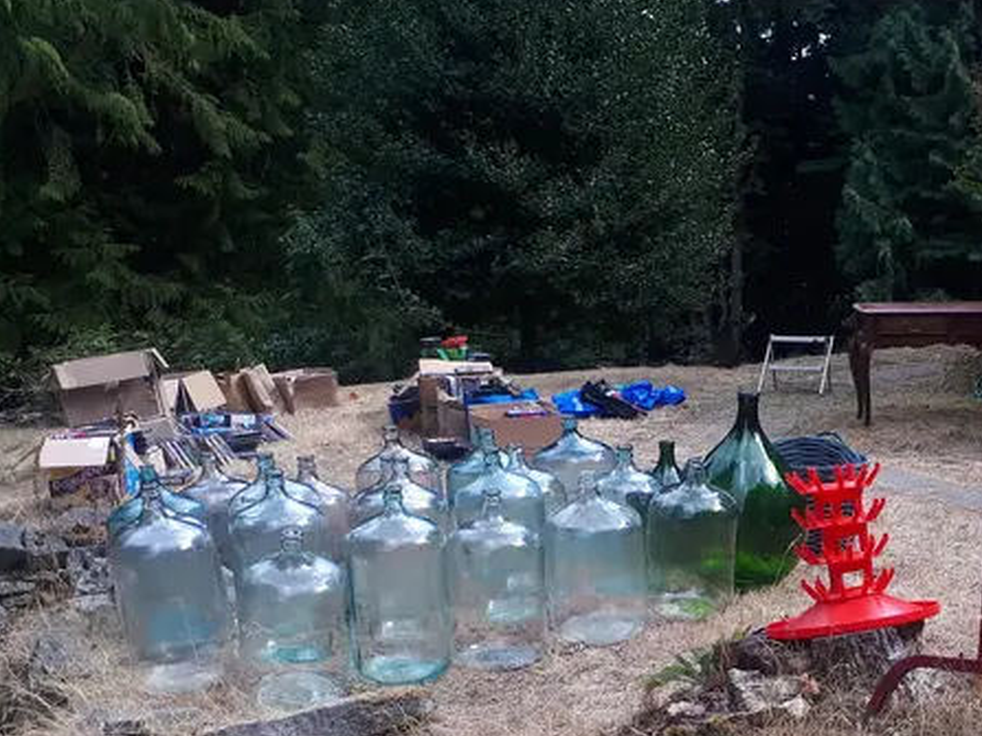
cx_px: 824
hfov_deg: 32.1
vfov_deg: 24.7
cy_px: 604
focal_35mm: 58
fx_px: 1645
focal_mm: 3.6
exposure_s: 1/238
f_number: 1.9
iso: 40
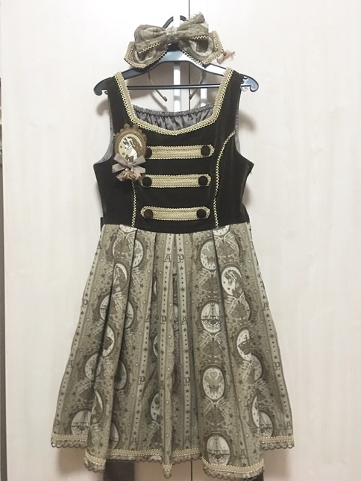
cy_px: 240
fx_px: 403
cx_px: 180
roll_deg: -0.9
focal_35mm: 29
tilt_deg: -1.9
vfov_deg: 61.7
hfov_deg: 48.2
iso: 160
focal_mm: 4.15
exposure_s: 1/8
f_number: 2.2
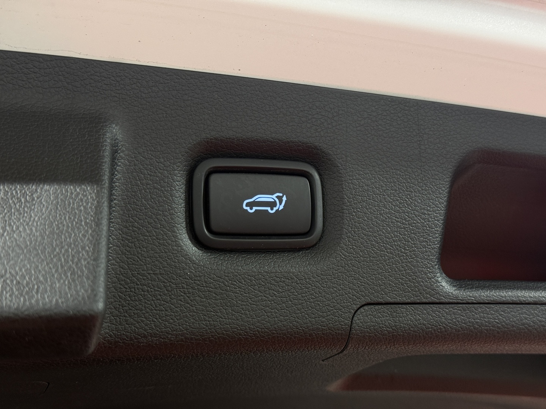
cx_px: 273
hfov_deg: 39.7
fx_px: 757
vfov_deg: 30.3
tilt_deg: +22.6
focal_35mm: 48
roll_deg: +7.8
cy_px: 204
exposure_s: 1/60
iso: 125
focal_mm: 6.76
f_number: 1.78
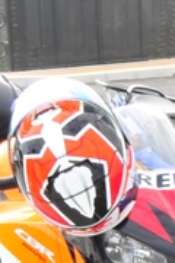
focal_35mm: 117
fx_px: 853
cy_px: 302
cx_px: 184
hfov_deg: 11.6
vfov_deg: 16.8
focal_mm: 22
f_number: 22
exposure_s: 1/20
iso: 200
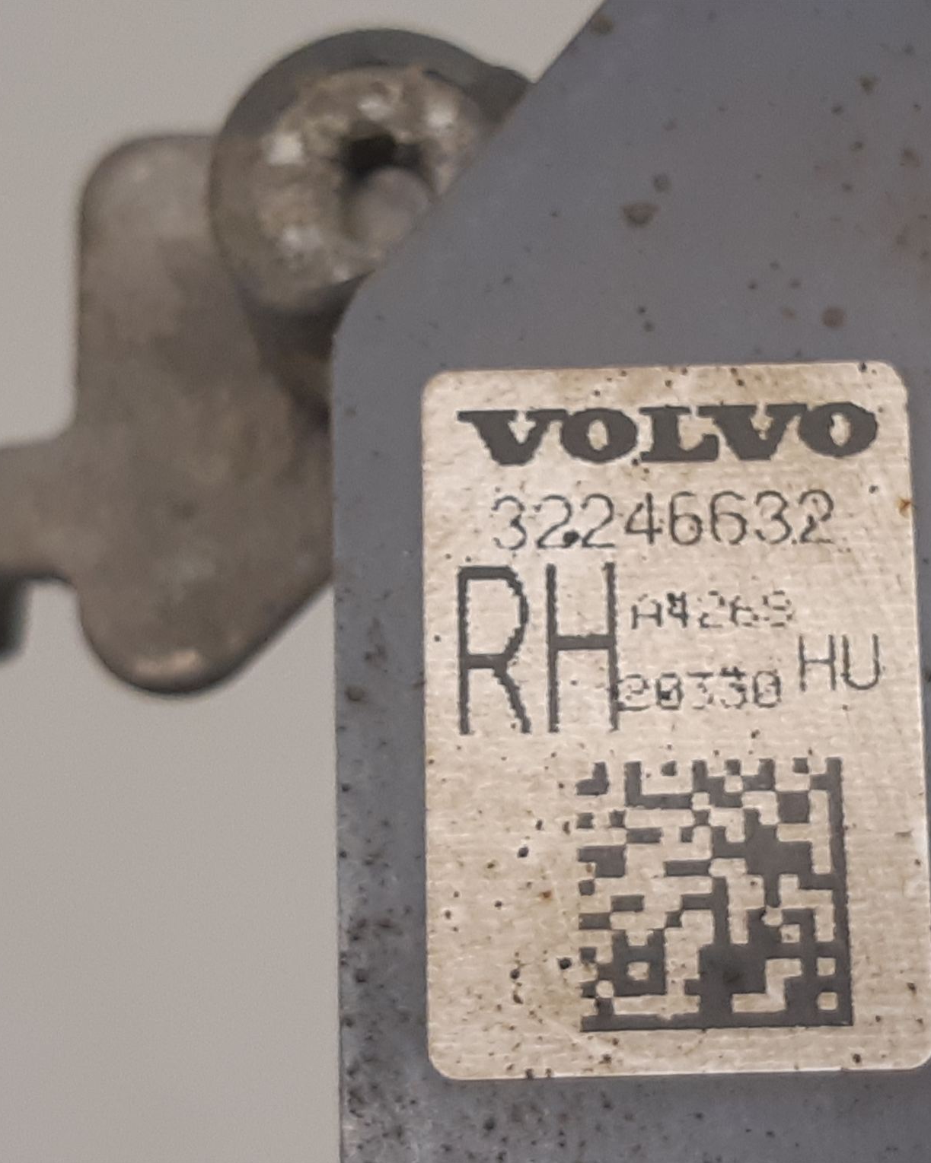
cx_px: 649
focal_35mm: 34
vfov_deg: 52.8
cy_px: 582
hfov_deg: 42.5
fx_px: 1171
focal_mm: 3.93
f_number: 1.7
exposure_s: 1/50
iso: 100
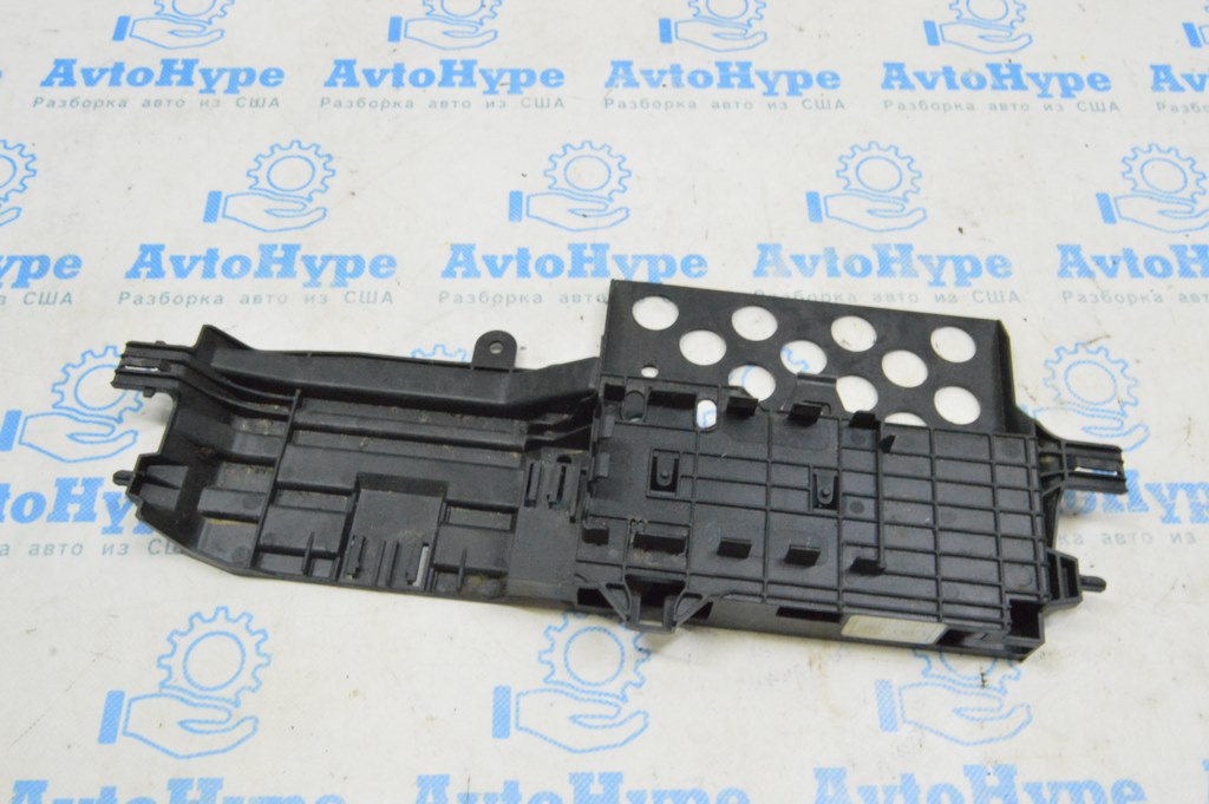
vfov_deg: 39.9
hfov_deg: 57.3
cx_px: 604
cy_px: 402
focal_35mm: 33
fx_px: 1107
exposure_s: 1/15
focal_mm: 22
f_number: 20
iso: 6400
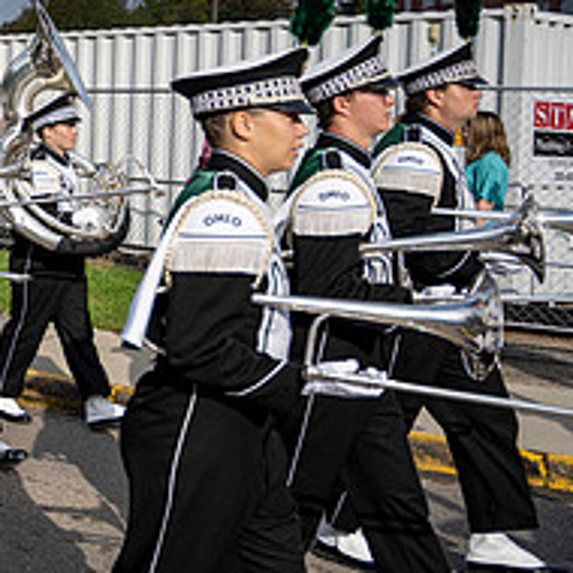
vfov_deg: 25.8
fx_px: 1236
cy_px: 143
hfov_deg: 21.8
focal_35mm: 66
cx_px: -286
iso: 125
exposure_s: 1/1600
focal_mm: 25.5
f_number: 4
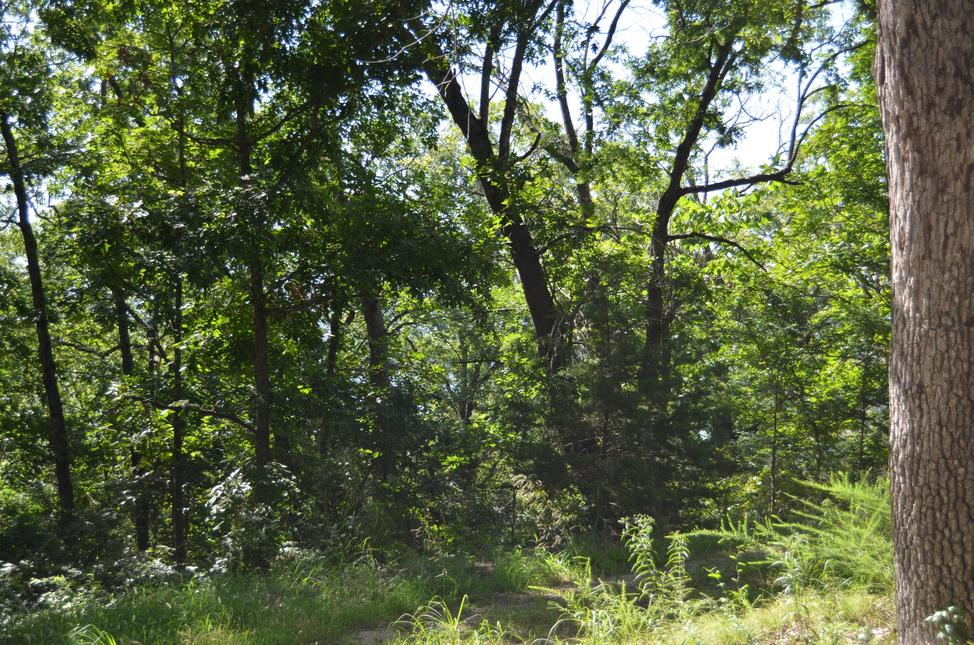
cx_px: 487
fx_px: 1417
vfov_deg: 25.6
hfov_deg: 37.9
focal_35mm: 52
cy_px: 322
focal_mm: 35
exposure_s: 1/200
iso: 110
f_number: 4.5
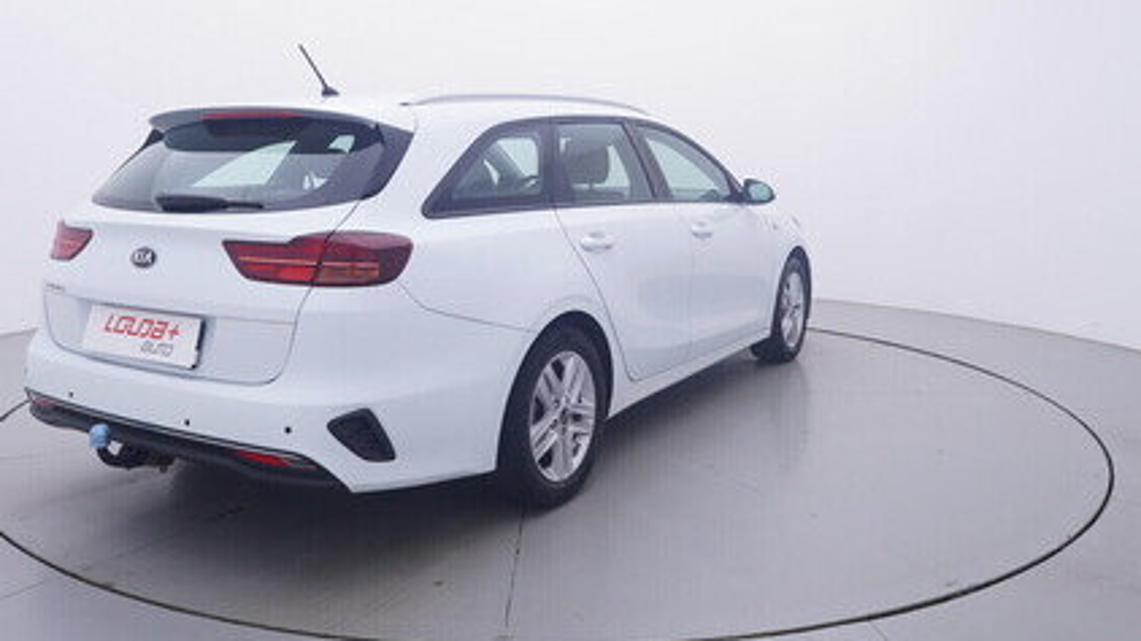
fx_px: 928
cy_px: 210
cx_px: 548
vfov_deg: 37.7
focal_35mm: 31
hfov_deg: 63.1
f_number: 5
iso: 200
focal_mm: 15
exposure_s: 1/80
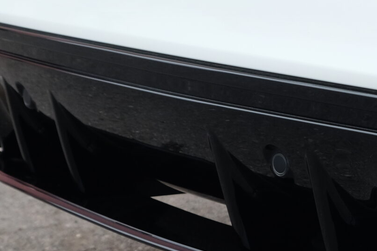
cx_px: 412
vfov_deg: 11.2
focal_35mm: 121
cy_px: 264
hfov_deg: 16.4
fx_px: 1267
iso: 400
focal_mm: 25.4
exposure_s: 1/420
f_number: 5.6
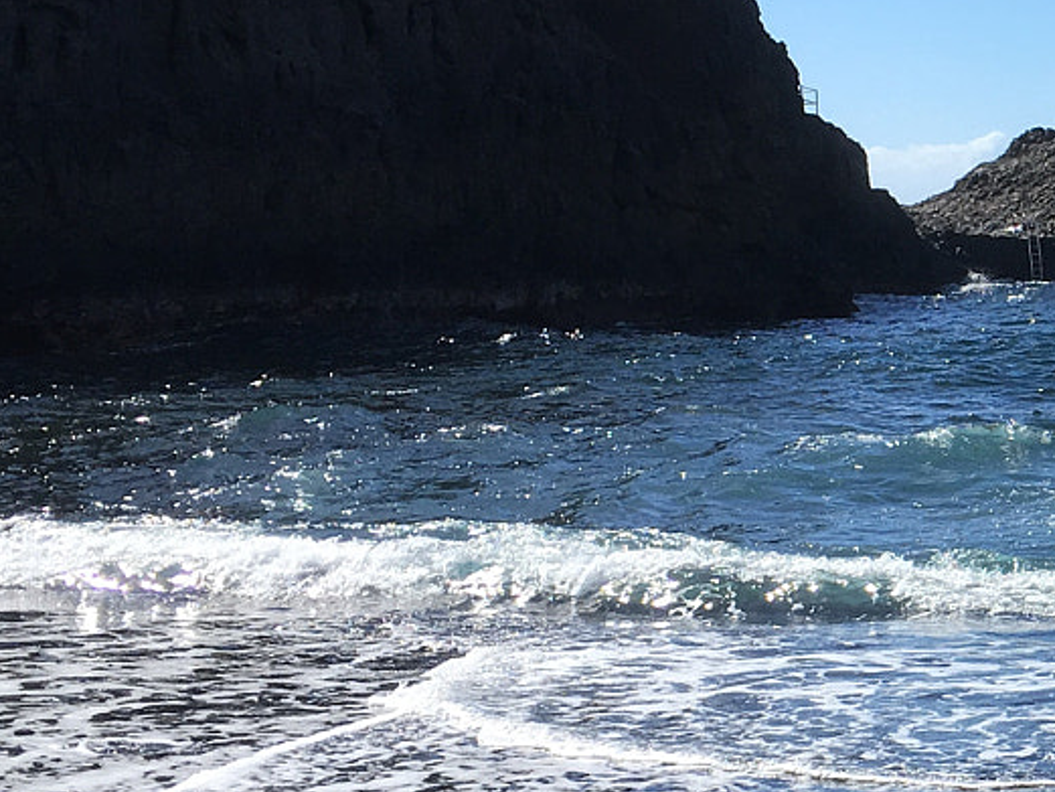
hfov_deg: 20.0
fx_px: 2713
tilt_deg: -3.9
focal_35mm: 89
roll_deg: +0.5
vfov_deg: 16.6
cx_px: 1405
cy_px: 510
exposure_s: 1/1876
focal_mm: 4.15
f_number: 2.2
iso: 25
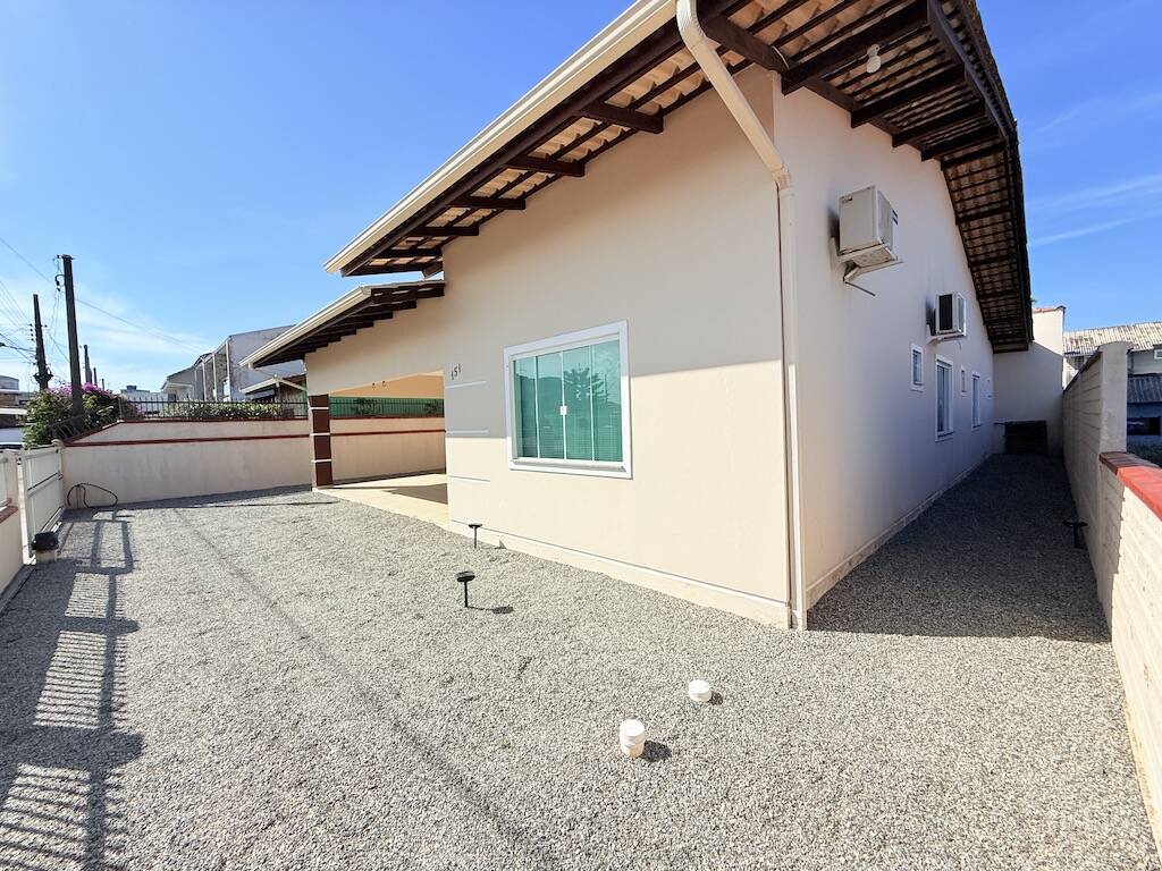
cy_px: 436
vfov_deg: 85.7
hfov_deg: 102.1
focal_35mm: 14
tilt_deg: -0.9
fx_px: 470
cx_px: 581
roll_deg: +1.9
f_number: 2.2
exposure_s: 1/3663
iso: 50
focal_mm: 2.22
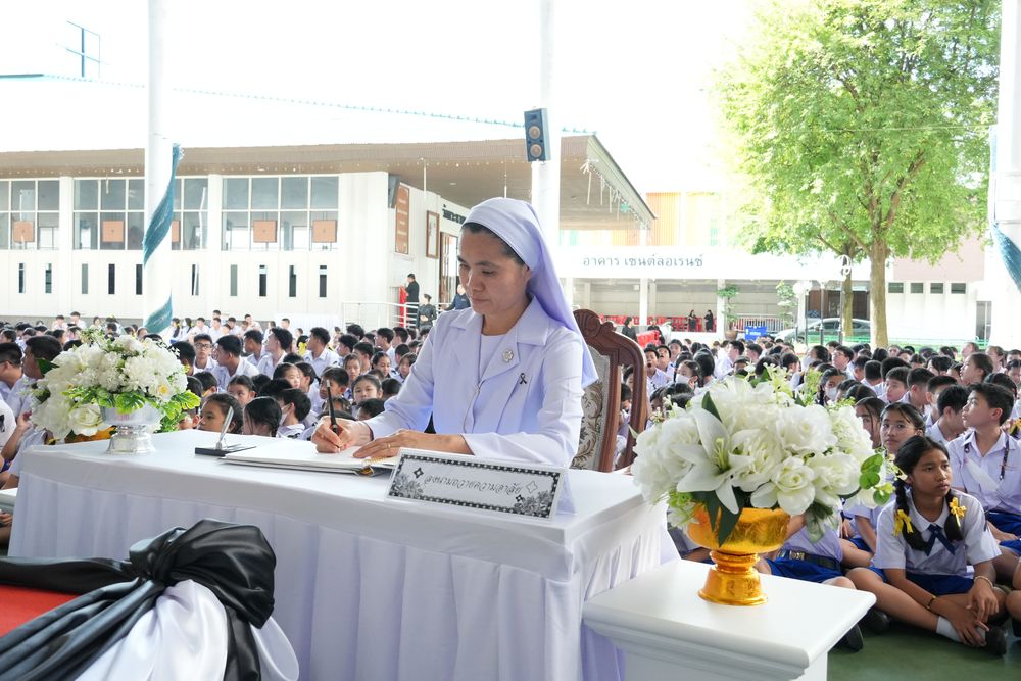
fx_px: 979
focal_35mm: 34
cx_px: 510
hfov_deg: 55.1
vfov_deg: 38.4
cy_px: 340
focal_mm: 23
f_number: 5.6
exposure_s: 1/250
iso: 1600
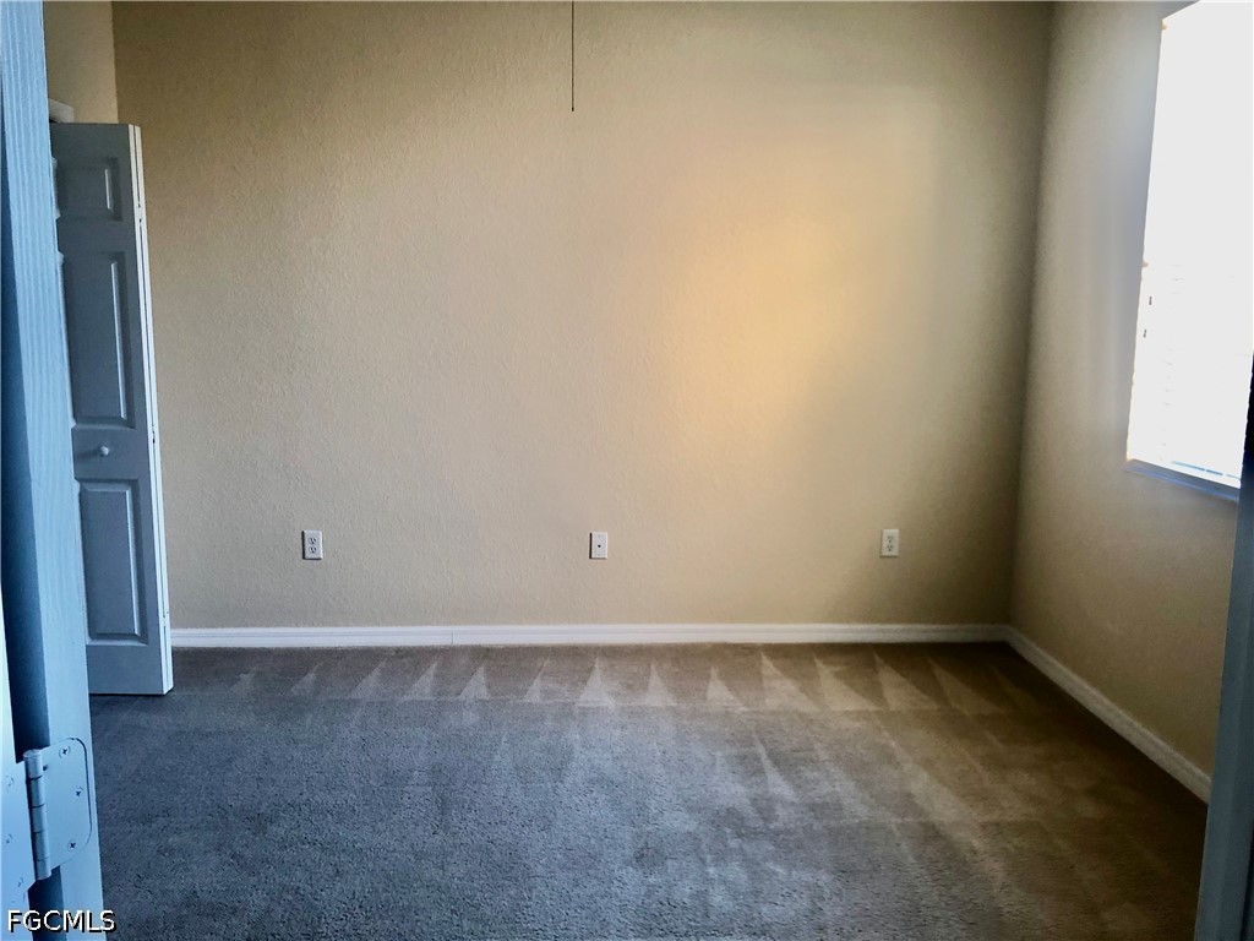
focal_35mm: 28
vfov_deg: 49.7
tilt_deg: -8.4
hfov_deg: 63.4
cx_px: 627
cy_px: 470
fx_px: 1014
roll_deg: -0.7
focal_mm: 4
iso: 40
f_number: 1.8
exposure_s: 1/24
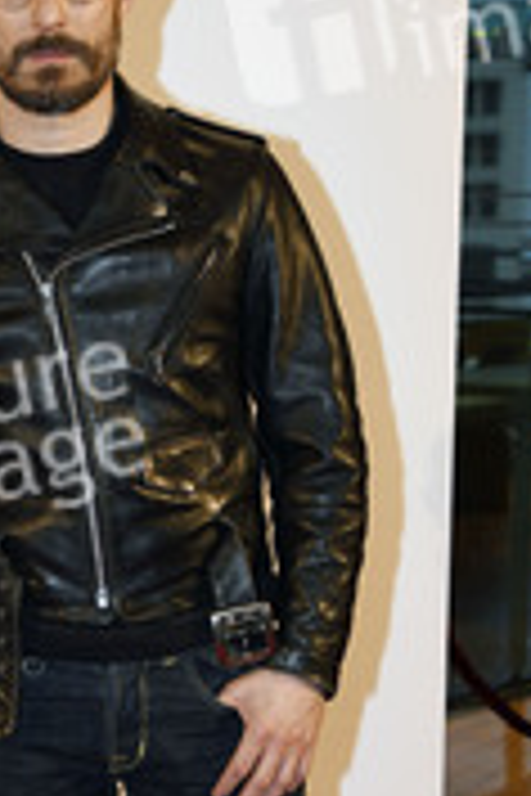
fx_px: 1903
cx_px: 45
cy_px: 675
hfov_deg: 15.7
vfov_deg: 23.2
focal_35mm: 86
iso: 800
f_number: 4
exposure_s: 1/160
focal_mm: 38
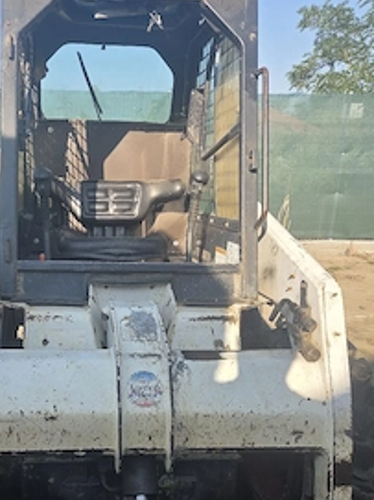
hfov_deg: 41.0
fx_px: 490
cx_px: 111
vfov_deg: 53.6
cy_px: 299
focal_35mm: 34
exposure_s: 1/3333
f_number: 1.8
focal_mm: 5.4
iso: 80
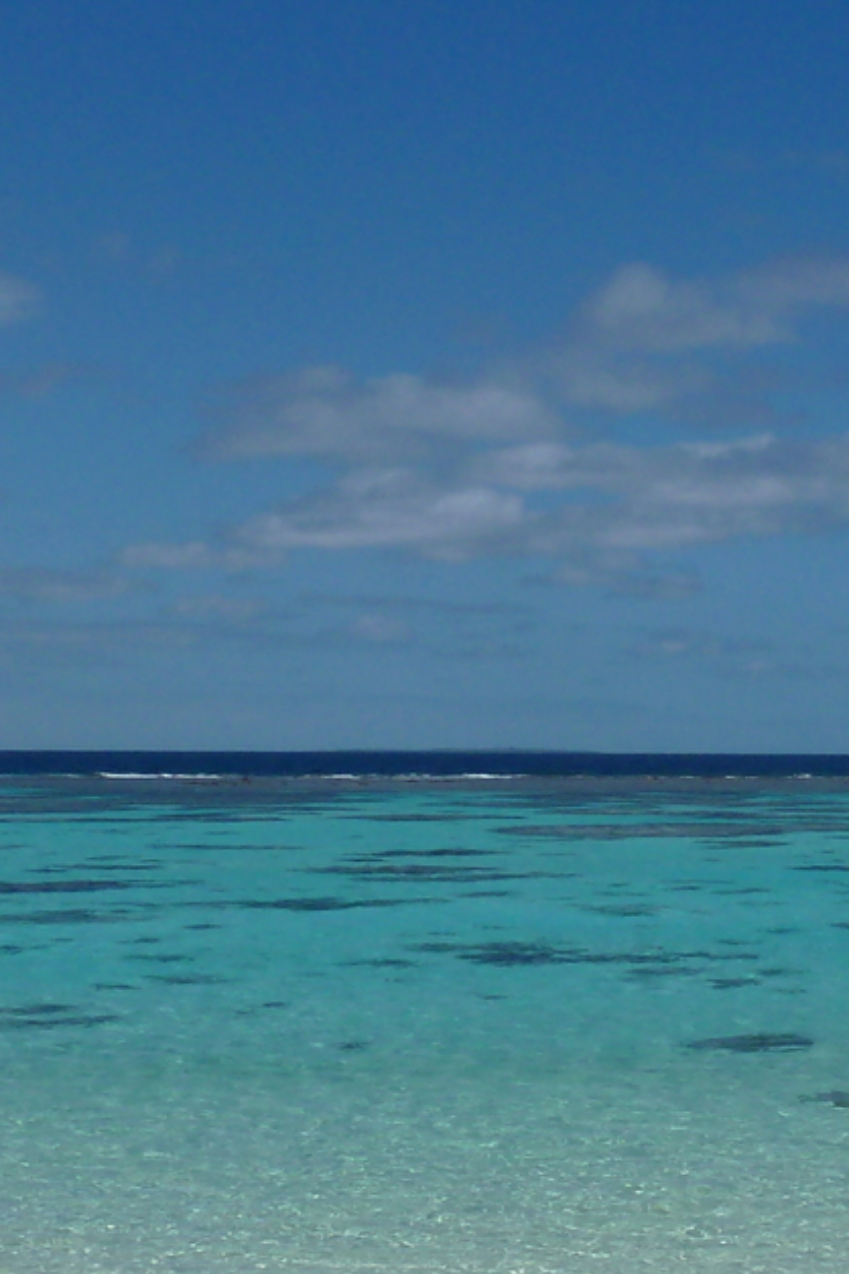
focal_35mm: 77
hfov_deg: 17.0
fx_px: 2724
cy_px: 992
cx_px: 1011
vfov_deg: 25.9
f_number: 5.6
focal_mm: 4.7
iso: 80
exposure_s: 1/1000
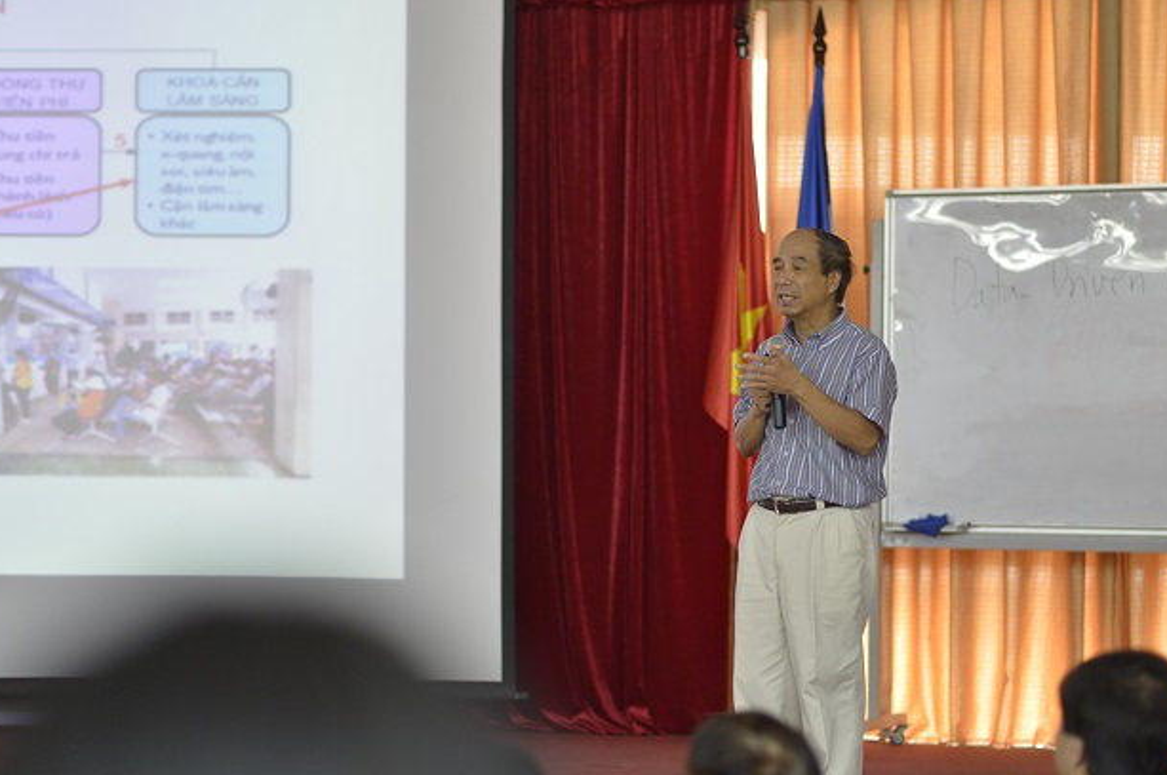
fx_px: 3140
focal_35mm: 97
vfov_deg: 14.1
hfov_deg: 21.0
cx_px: 638
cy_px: 365
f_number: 2
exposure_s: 1/125
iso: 1250
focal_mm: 85
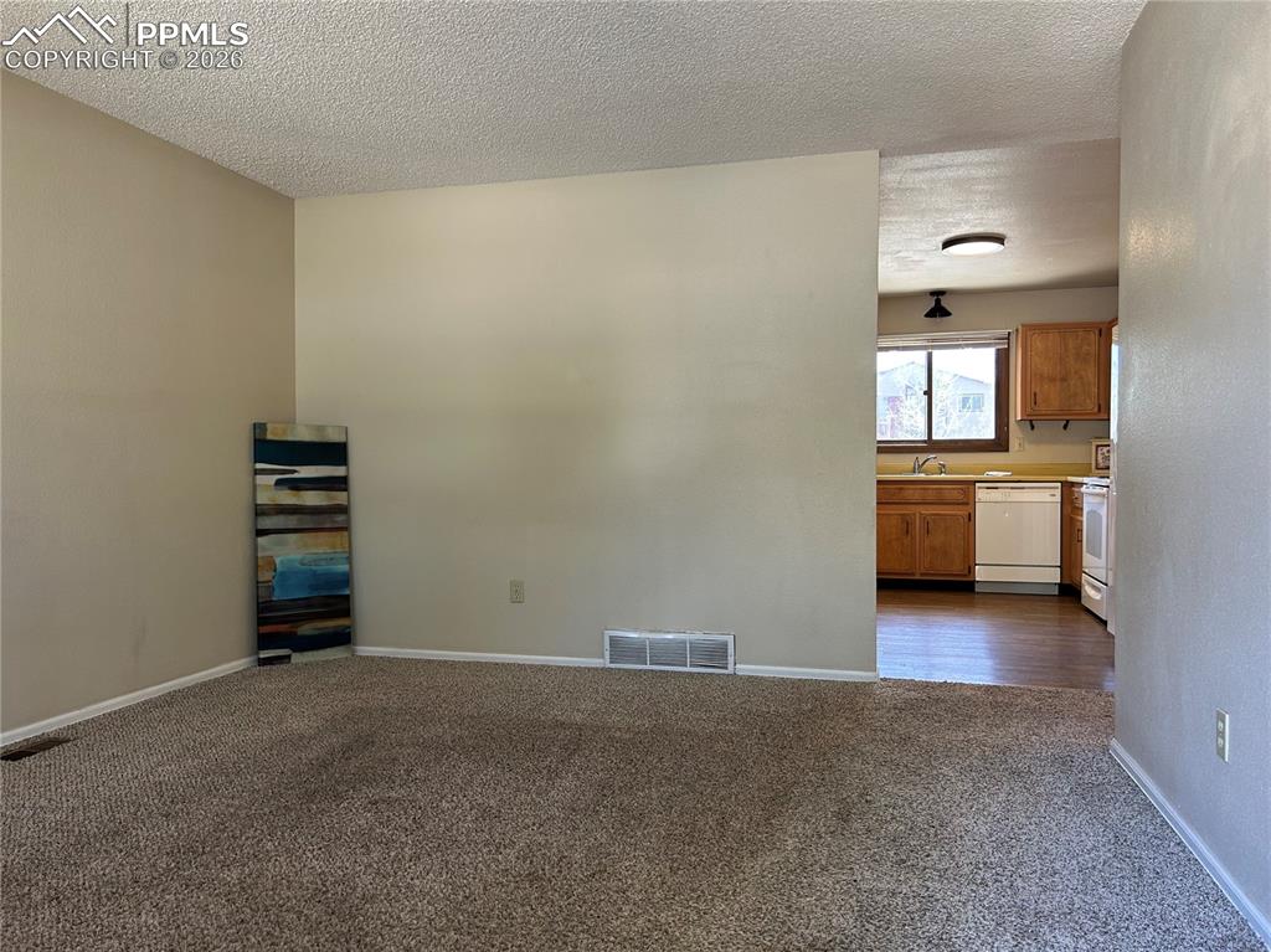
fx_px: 954
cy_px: 476
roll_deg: -0.3
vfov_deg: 53.0
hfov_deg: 67.3
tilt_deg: -1.7
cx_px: 636
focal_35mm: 26
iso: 80
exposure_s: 1/60
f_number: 1.5
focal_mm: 5.7
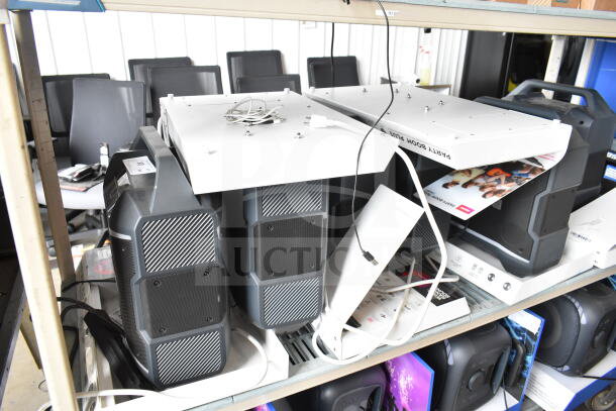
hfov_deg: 67.4
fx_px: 462
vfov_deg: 48.0
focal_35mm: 27
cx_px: 308
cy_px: 206
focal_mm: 18
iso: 1600
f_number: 5.6
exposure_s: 1/125
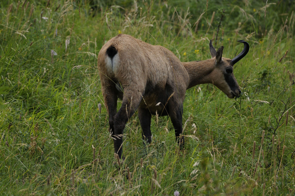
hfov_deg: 3.0
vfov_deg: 2.0
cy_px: 98
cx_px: 148
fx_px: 5647
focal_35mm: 690
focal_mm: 460
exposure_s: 1/80
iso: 400
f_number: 5.6
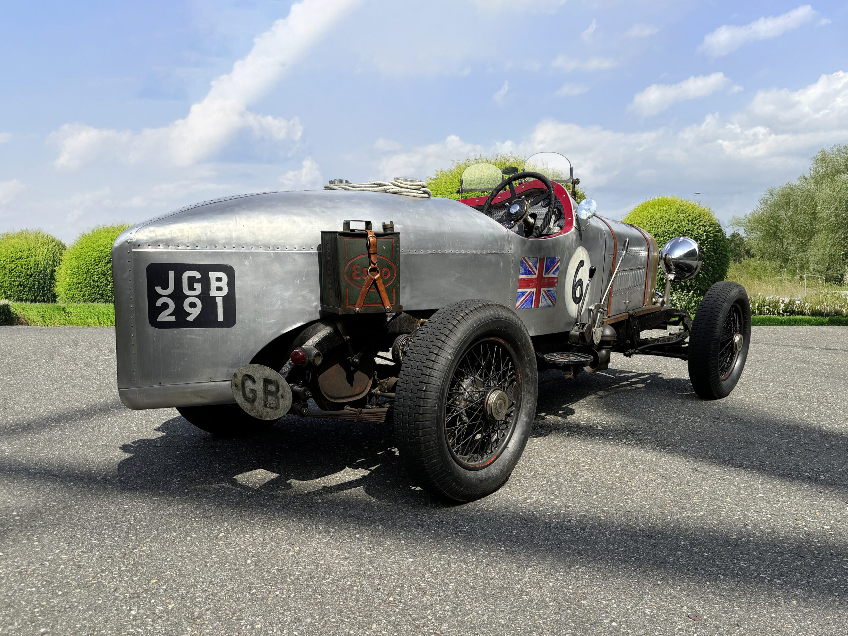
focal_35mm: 26
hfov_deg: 67.3
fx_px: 637
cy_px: 318
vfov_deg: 53.1
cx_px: 424
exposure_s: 1/2710
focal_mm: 5.96
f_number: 1.6
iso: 50
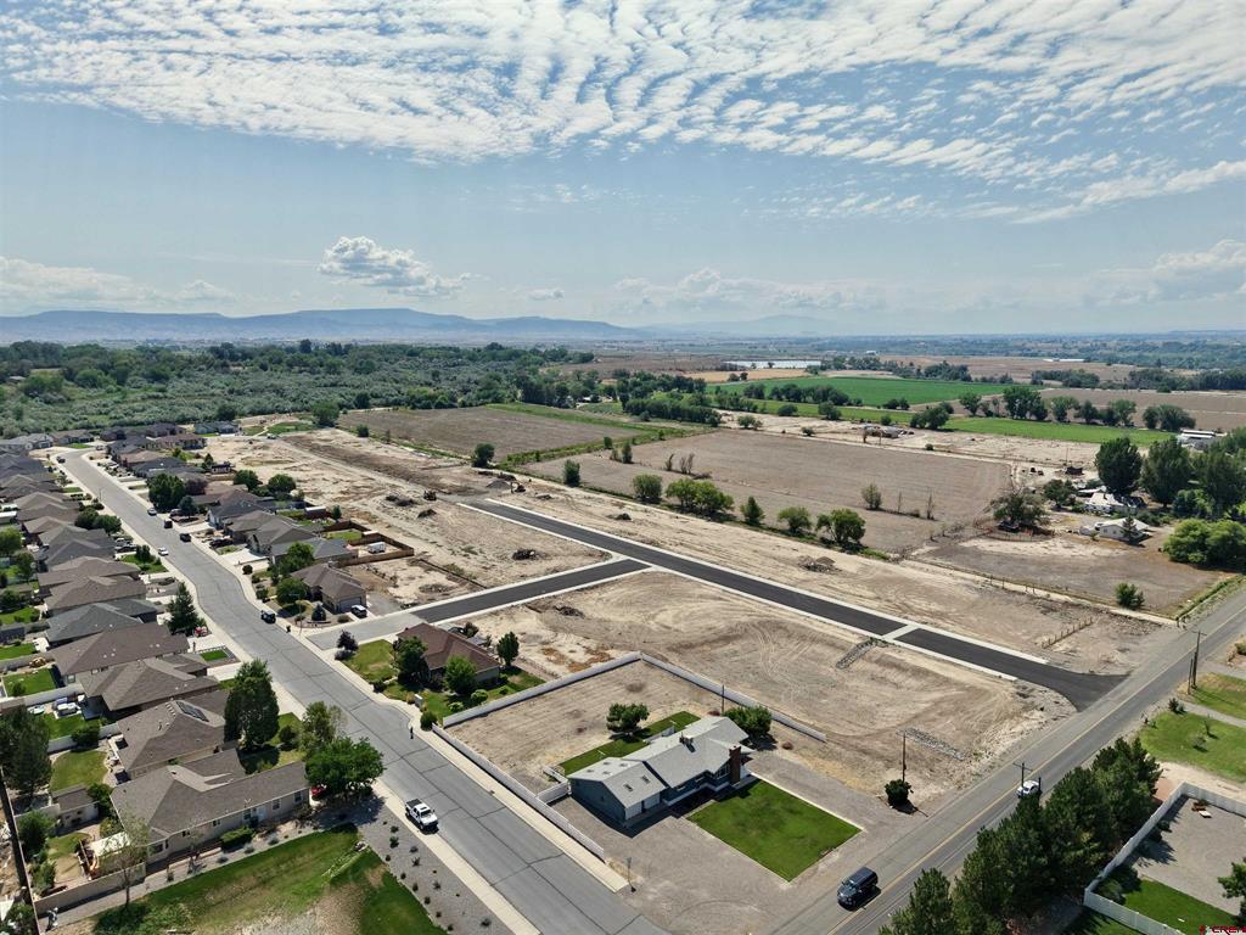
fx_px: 864
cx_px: 623
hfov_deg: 71.6
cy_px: 468
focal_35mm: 24
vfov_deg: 56.8
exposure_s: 1/8000
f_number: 1.8
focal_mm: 8.67
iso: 210
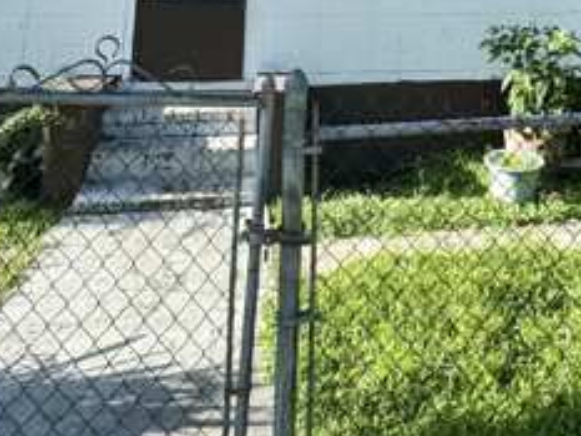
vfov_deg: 23.9
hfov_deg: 39.0
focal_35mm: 48
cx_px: 401
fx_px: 806
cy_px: -219
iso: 40
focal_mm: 2.22
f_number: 2.2
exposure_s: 1/492
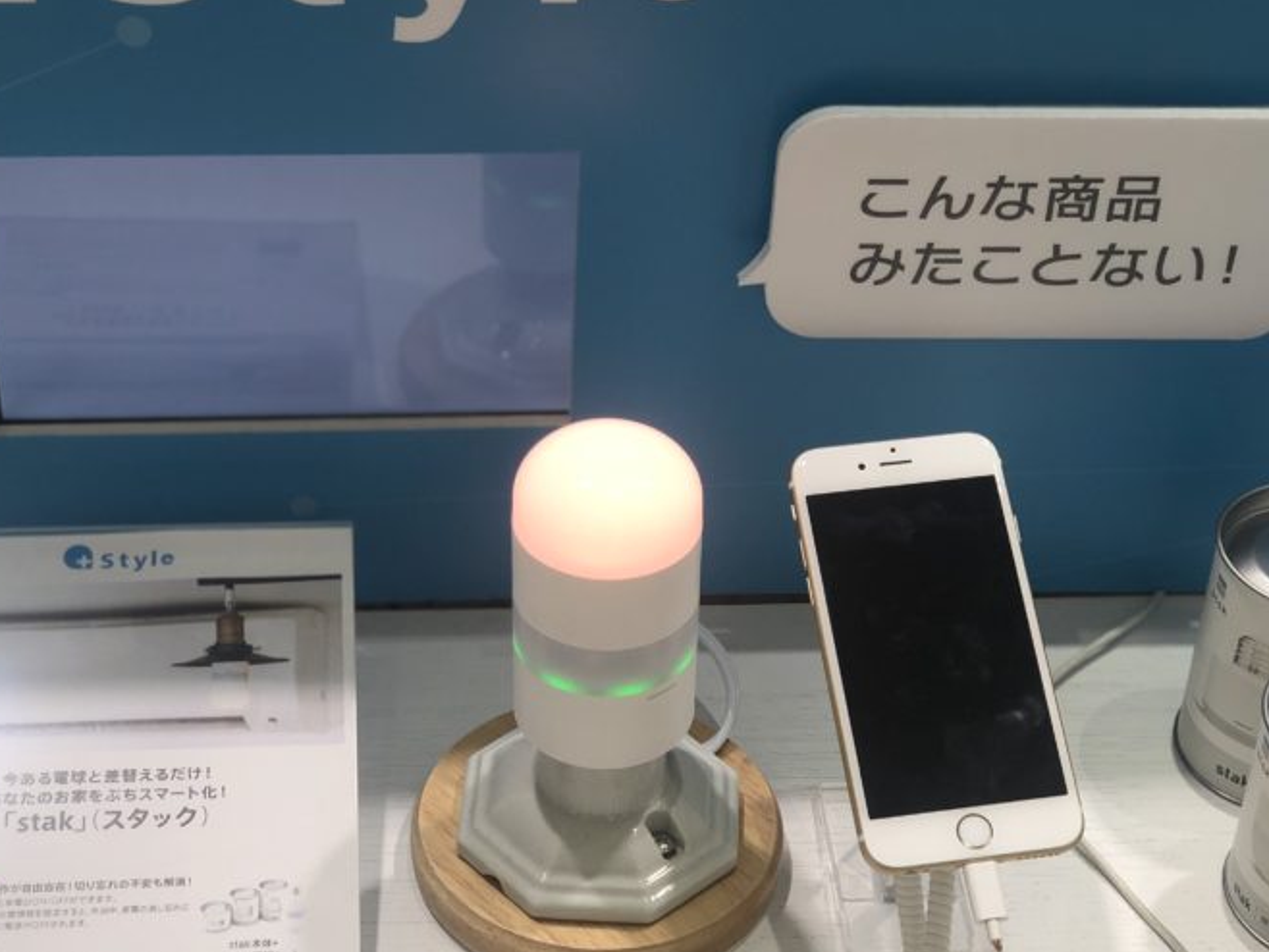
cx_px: 631
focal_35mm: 79
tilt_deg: -38.9
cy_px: 534
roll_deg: -2.2
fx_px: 2897
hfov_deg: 24.7
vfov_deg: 18.7
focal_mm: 6
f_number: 2.4
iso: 25
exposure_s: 1/100
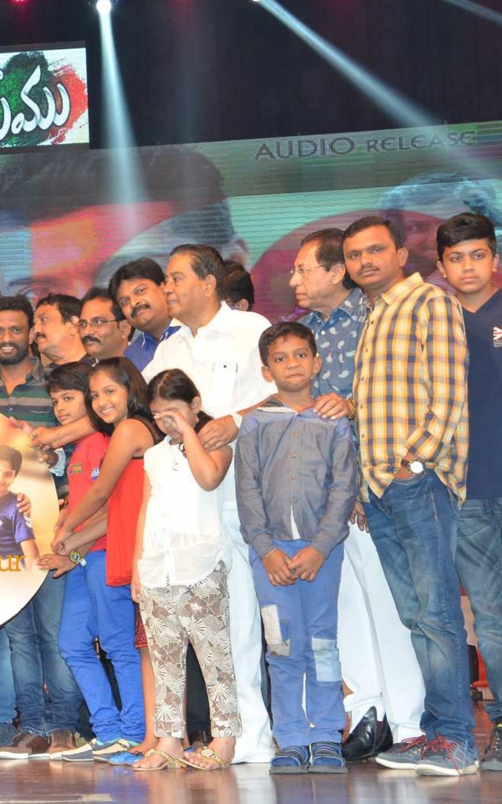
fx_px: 1730
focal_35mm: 79
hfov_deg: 15.9
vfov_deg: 26.2
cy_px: 401
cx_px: -81
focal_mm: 34
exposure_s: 1/125
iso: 1600
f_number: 7.1
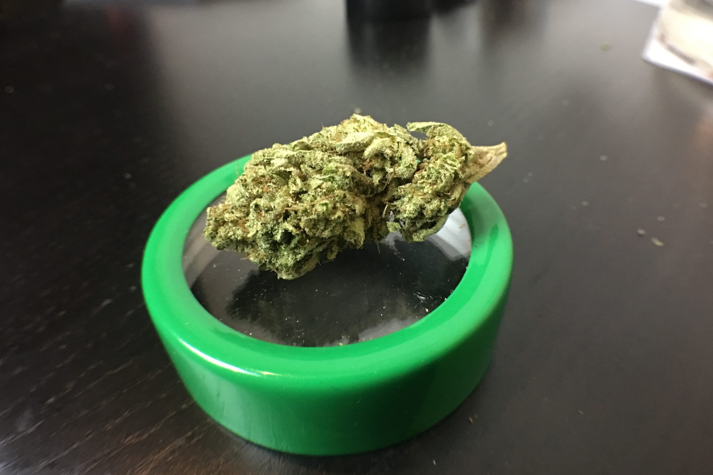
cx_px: 357
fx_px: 614
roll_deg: +1.2
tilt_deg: -37.2
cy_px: 229
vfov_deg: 42.3
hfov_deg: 60.3
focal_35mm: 31
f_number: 2.2
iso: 125
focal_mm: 4.15
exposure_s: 1/8
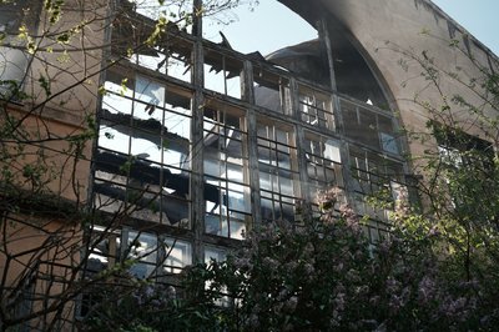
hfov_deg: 46.4
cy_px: 166
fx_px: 582
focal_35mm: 42
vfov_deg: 31.8
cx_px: 250
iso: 100
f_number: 5
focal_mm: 42
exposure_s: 1/833
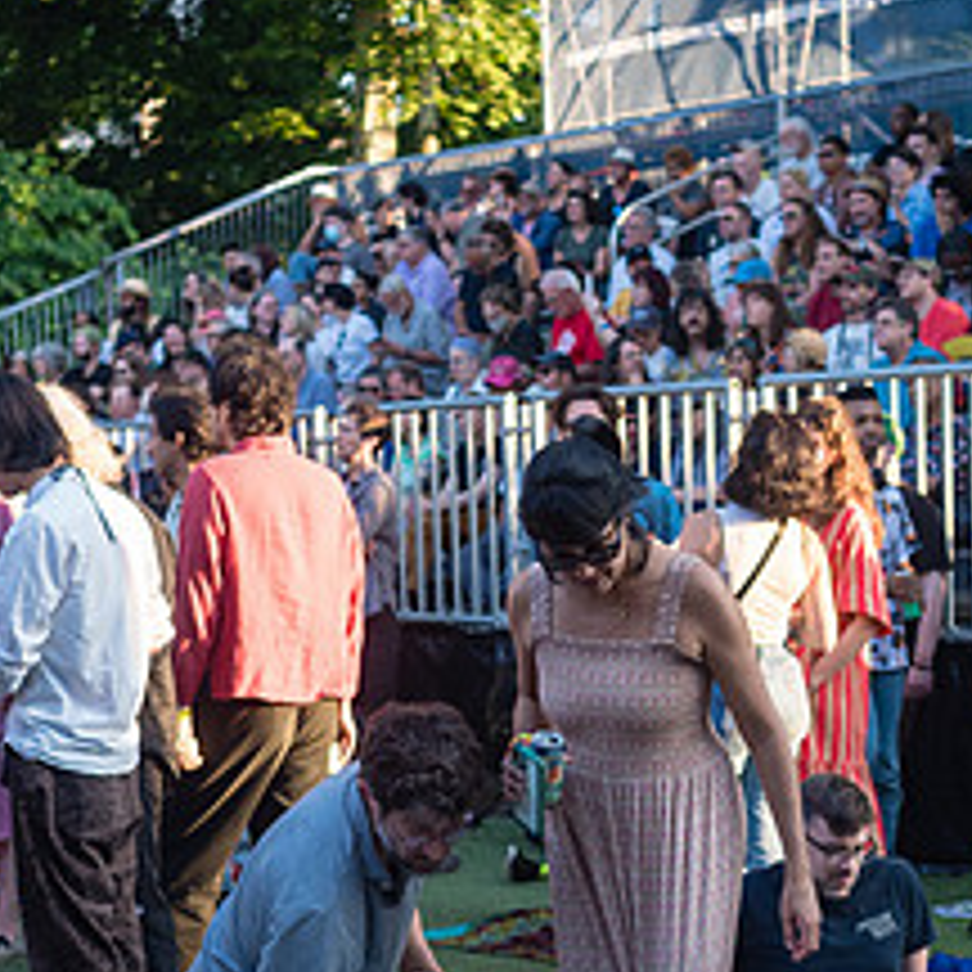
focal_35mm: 80
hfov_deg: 21.7
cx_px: 504
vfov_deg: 21.5
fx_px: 2541
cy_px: 736
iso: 500
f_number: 2.8
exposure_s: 1/640
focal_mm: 35
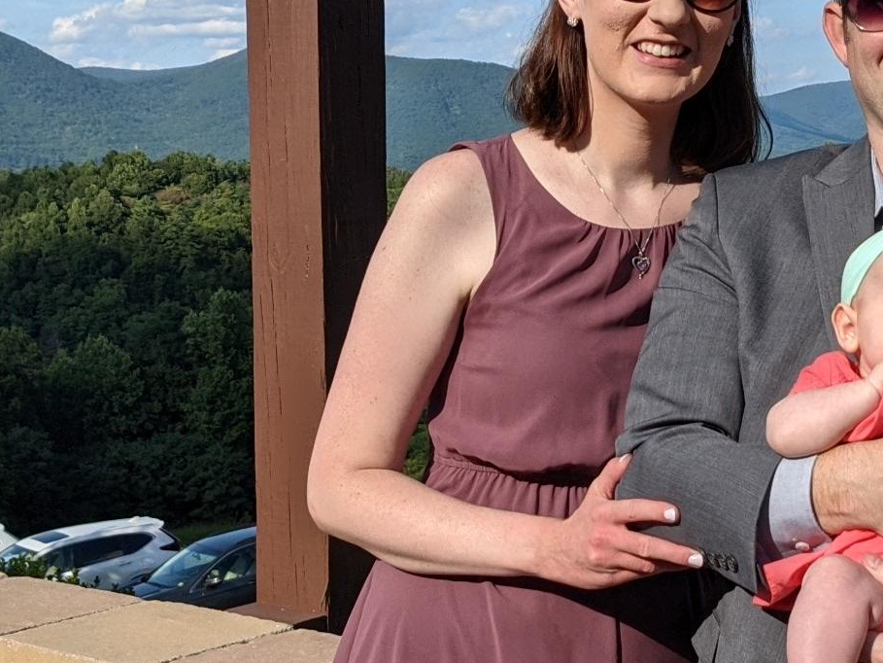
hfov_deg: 25.1
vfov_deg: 19.1
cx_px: 627
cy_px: 297
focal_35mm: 77
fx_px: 1964
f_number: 1.73
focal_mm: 4.38
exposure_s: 1/2933
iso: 55
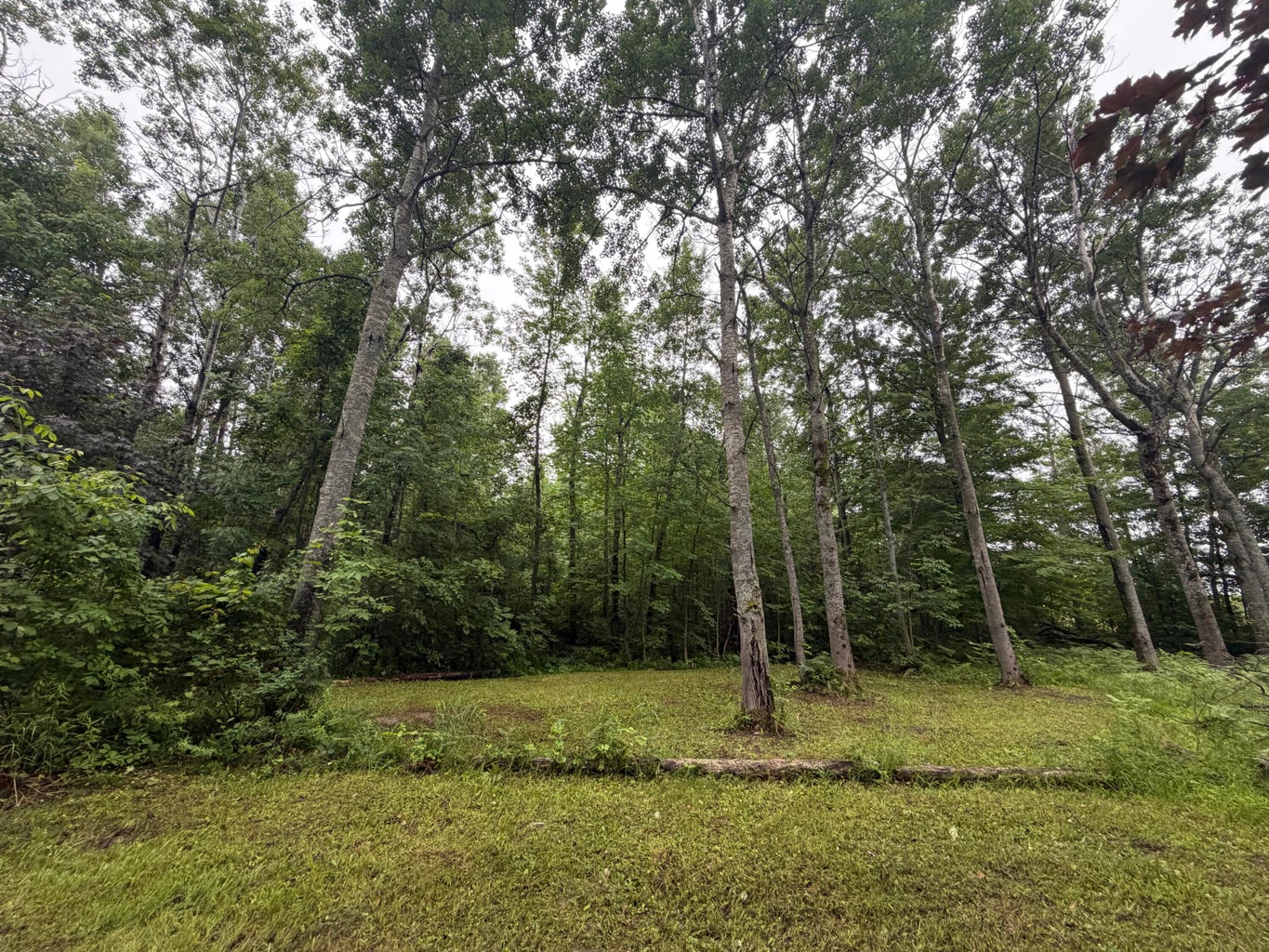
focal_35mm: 14
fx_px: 513
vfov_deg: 85.7
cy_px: 476
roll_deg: +1.0
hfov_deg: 102.1
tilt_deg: +15.3
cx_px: 634
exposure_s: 1/121
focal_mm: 2.22
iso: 200
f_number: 2.2
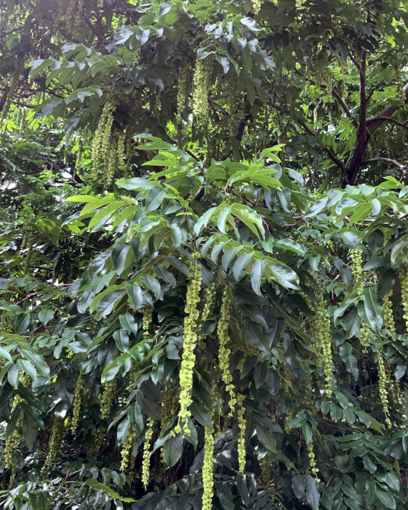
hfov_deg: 41.1
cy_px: 297
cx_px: 231
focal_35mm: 36
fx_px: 543
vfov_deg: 50.1
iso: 16
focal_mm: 3
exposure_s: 1/123
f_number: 1.8
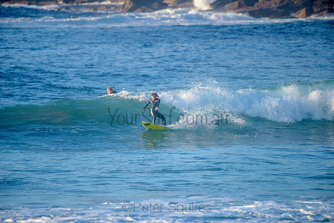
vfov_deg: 2.8
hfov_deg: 4.1
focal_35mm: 500
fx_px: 4640
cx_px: 167
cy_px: 112
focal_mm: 500
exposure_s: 1/2000
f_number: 5.6
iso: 500
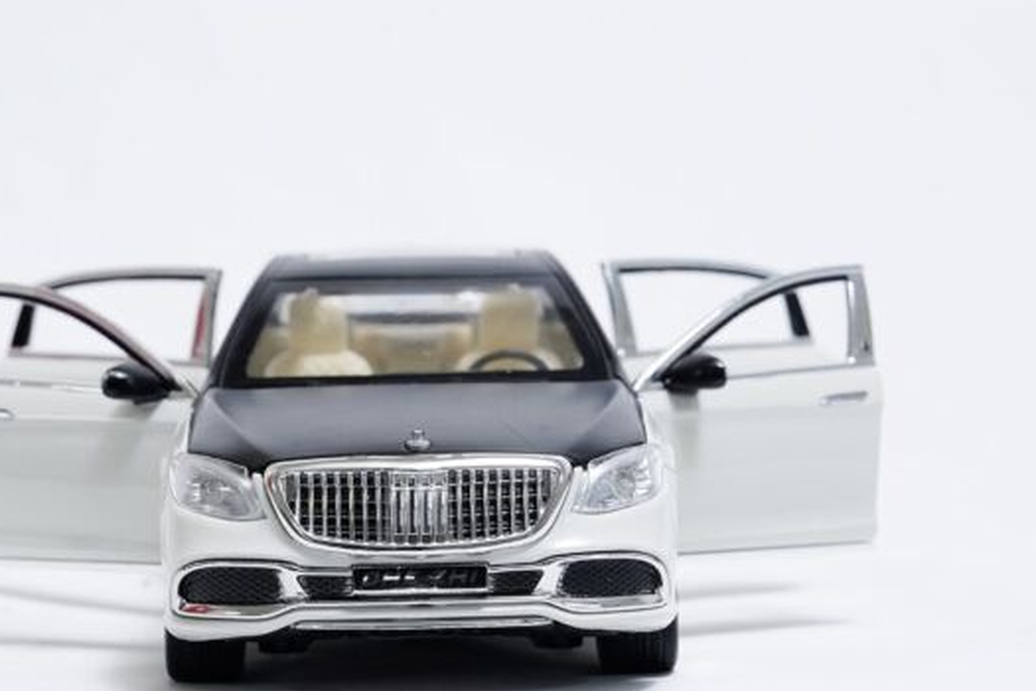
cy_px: 392
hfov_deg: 14.6
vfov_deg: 9.8
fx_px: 4029
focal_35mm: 140
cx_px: 426
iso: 3200
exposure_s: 1/125
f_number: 10
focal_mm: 70
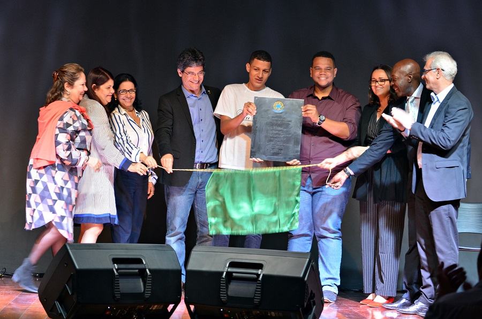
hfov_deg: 19.5
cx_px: 241
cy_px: 160
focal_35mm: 105
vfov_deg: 13.0
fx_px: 1403
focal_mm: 70
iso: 1000
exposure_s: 1/30
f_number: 4
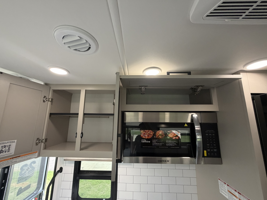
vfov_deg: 85.7
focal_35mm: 14
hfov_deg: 102.1
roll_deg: -1.7
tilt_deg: +11.0
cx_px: 134
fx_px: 108
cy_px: 100
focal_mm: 2.22
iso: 250
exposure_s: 1/121
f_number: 2.2
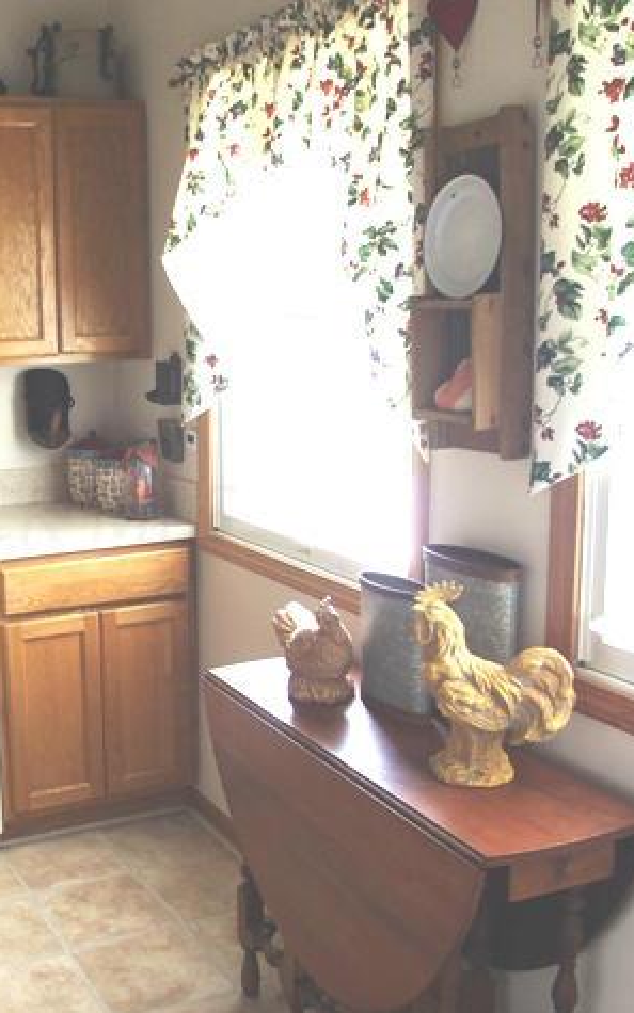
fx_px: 1105
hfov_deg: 30.9
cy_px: 510
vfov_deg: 49.3
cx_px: 96
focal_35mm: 40
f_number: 2.8
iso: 160
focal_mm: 6
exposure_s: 1/60
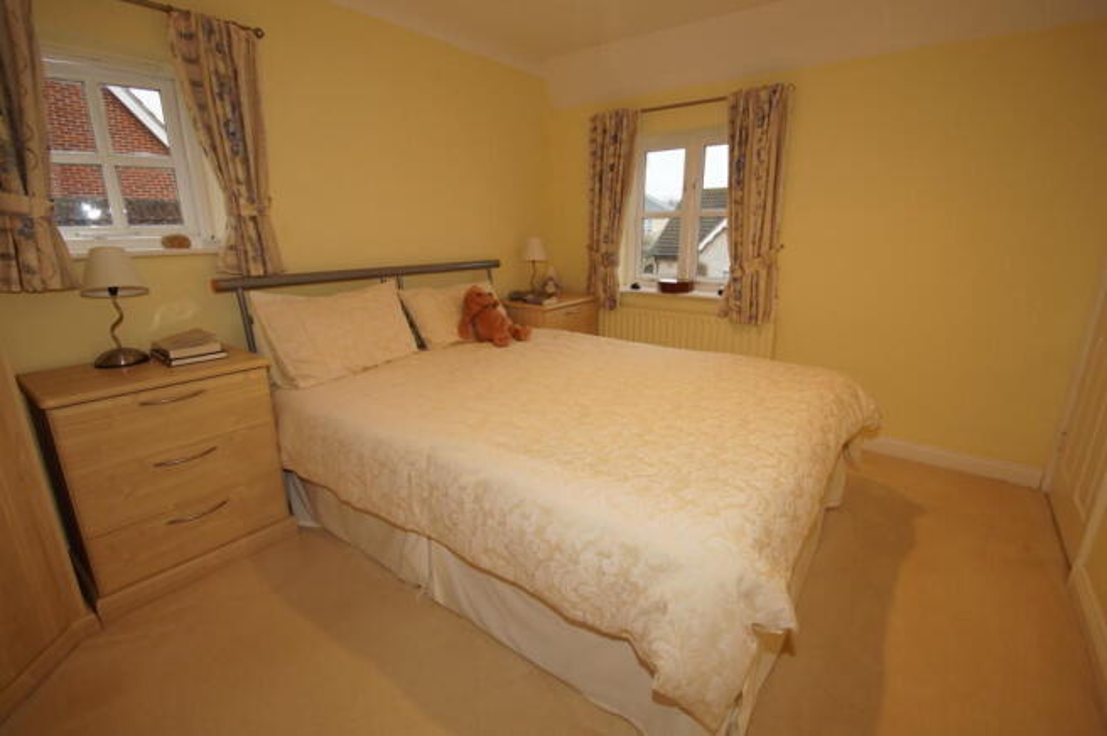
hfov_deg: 100.4
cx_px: 554
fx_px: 461
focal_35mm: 15
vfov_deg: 77.2
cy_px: 368
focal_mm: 10
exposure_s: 1/40
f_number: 4
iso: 400
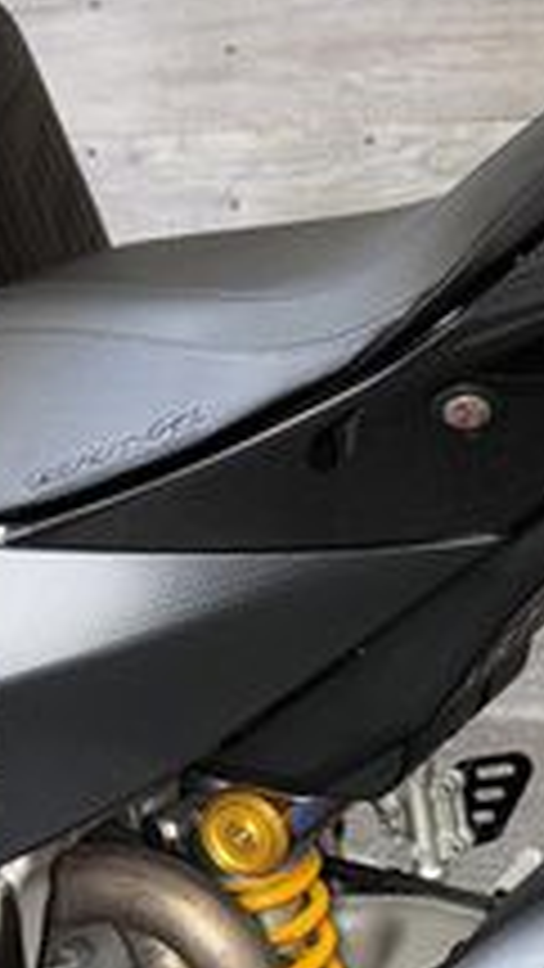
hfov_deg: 15.1
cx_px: 580
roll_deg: -1.3
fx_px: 1999
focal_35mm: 78
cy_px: 684
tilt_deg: -7.1
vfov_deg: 26.9
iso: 80
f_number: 1.78
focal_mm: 6.76
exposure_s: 1/26
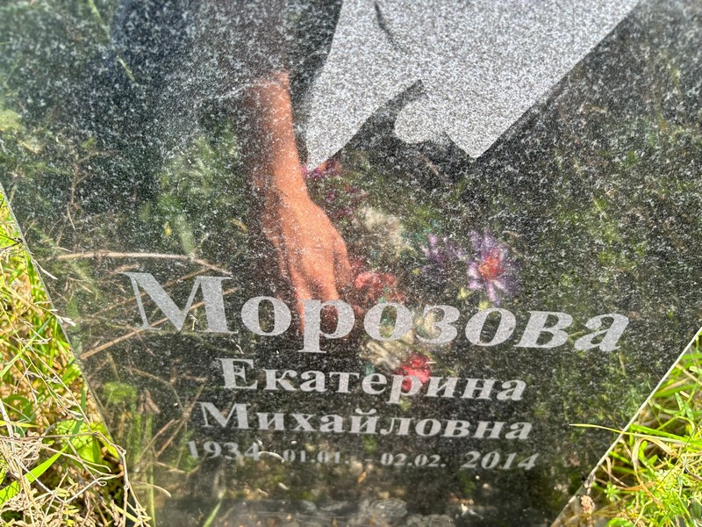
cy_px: 264
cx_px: 351
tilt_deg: -45.6
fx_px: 527
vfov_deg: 53.1
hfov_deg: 67.3
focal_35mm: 26
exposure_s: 1/173
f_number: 1.6
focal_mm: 5.96
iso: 50
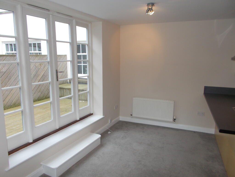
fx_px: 177
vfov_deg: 53.1
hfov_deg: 67.3
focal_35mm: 26
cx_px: 118
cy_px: 88
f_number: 3.2
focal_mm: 4.6
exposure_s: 1/25
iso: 100
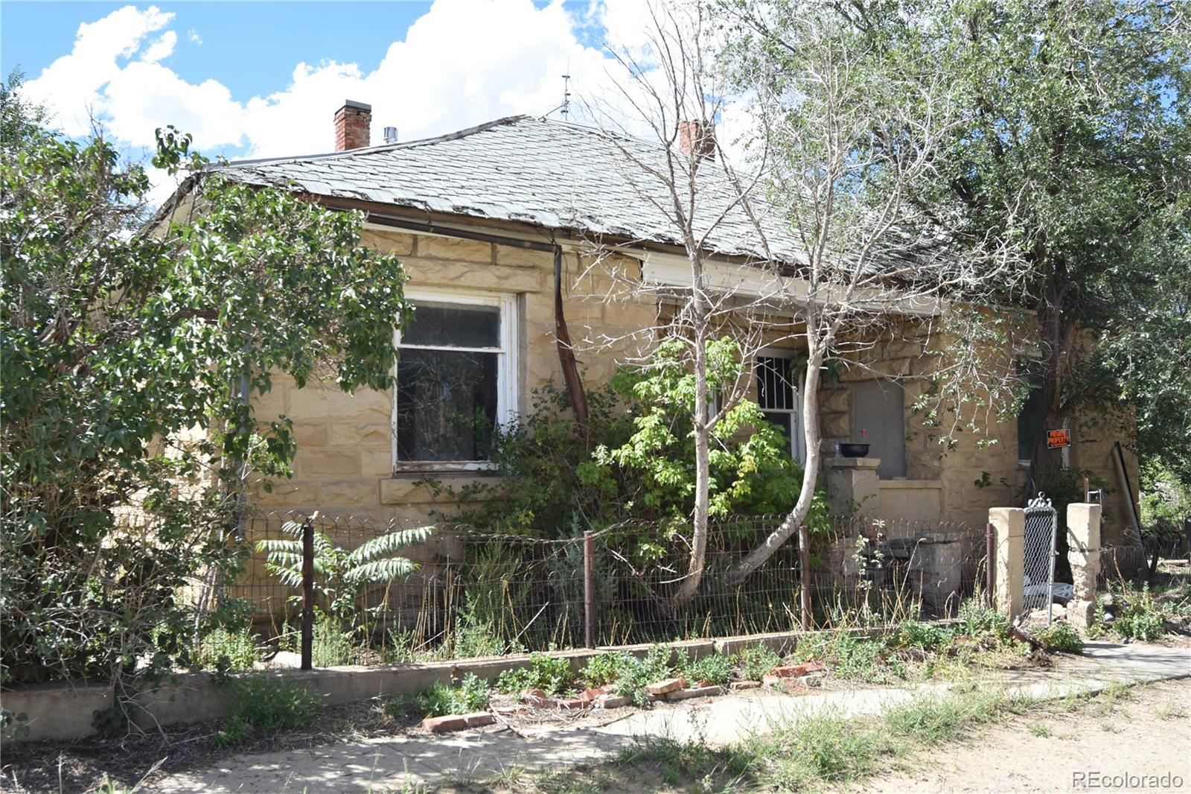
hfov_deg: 59.5
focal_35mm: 32
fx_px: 1042
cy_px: 397
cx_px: 596
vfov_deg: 41.7
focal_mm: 21
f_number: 8
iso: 220
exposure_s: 1/250
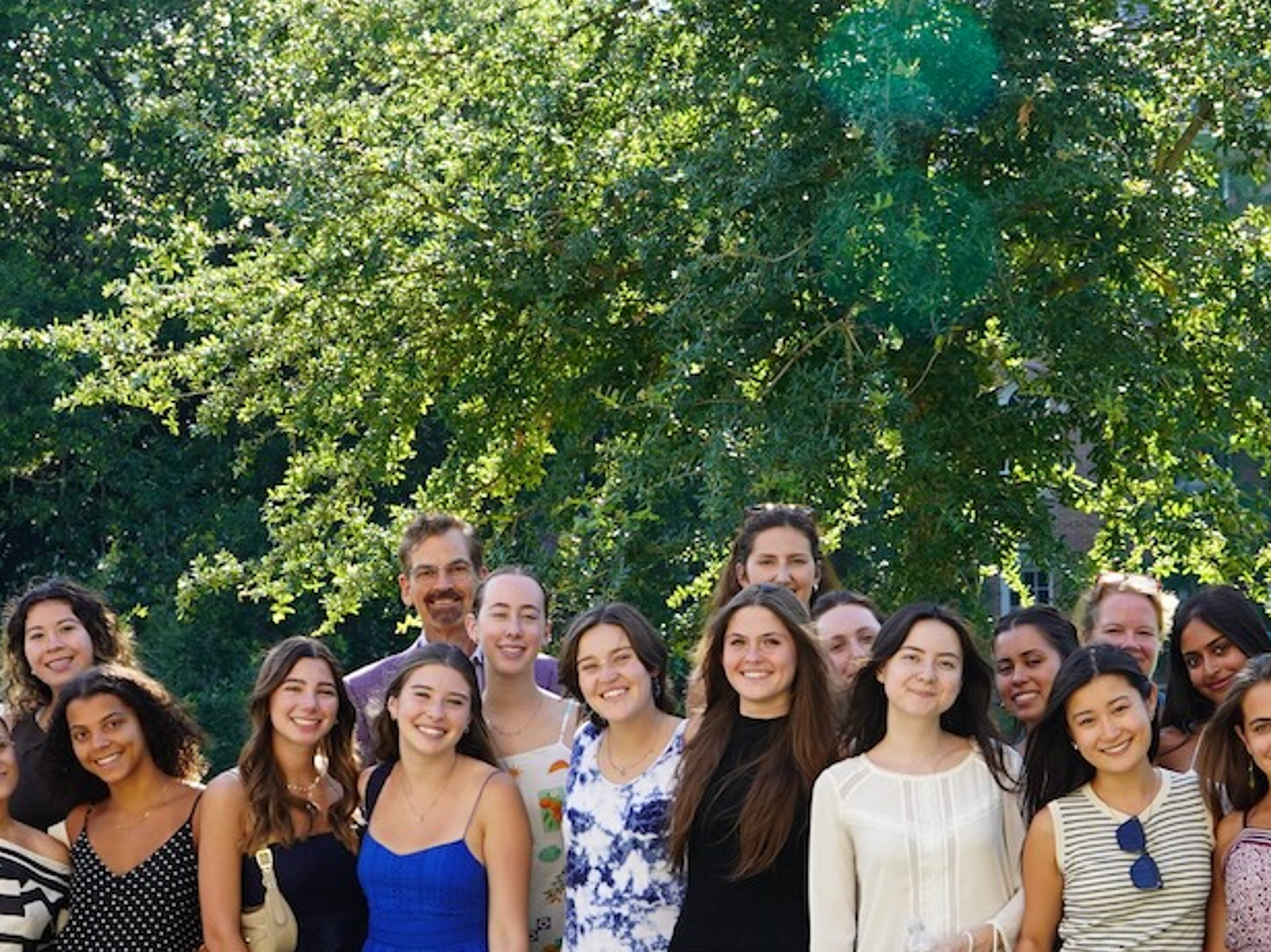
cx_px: 909
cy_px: 844
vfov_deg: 15.1
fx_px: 3561
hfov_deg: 20.1
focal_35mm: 97
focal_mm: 31
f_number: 5
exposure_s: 1/125
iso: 100
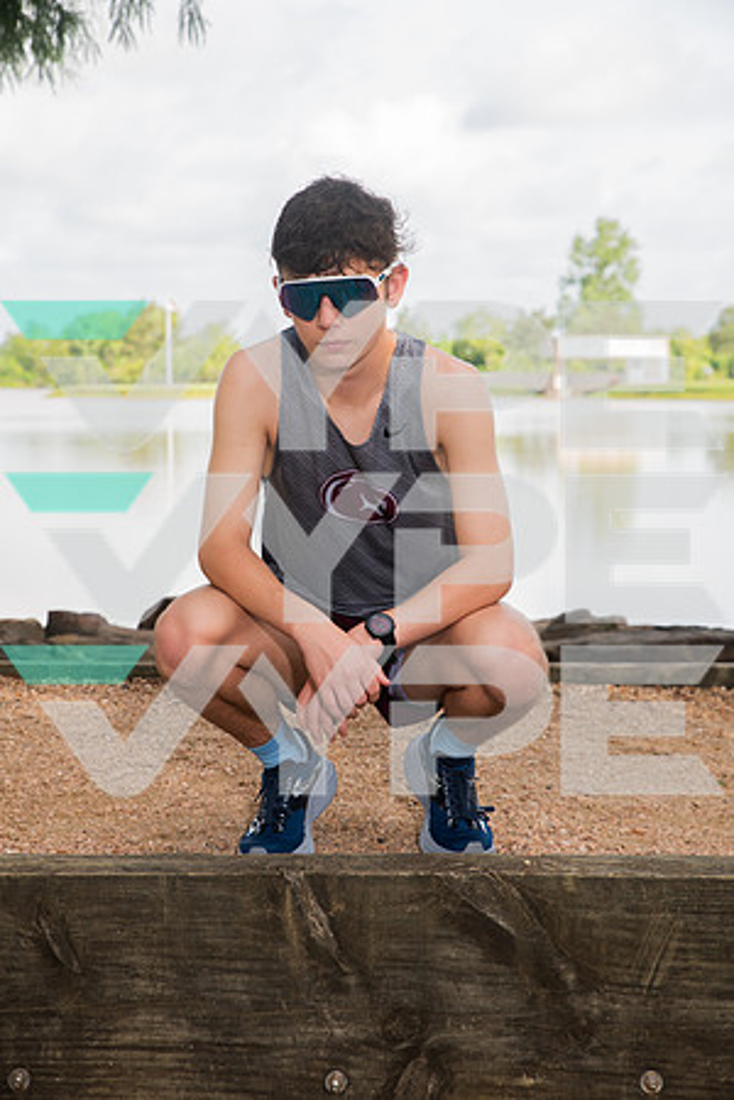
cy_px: 550
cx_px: 367
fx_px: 2018
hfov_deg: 20.6
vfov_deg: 30.5
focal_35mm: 66
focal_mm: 66
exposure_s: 1/250
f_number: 7.1
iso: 250
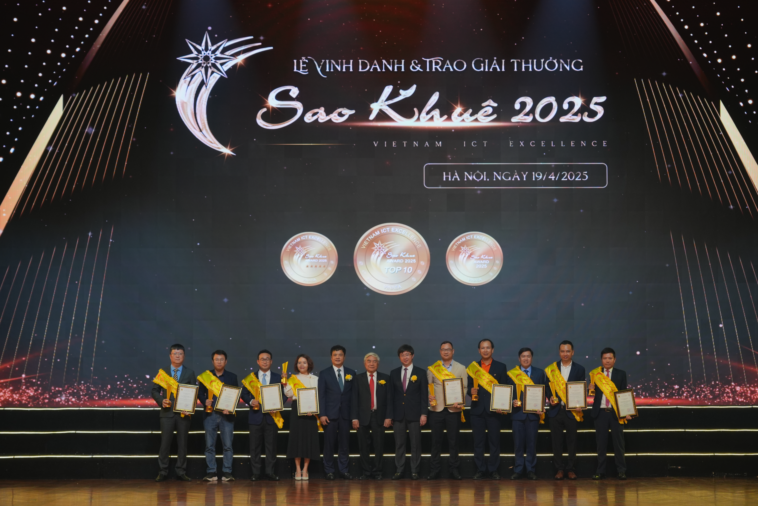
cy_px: 253
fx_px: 1516
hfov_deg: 28.1
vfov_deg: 18.9
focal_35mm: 72
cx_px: 379
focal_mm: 72
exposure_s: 1/160
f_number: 6.3
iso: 1000
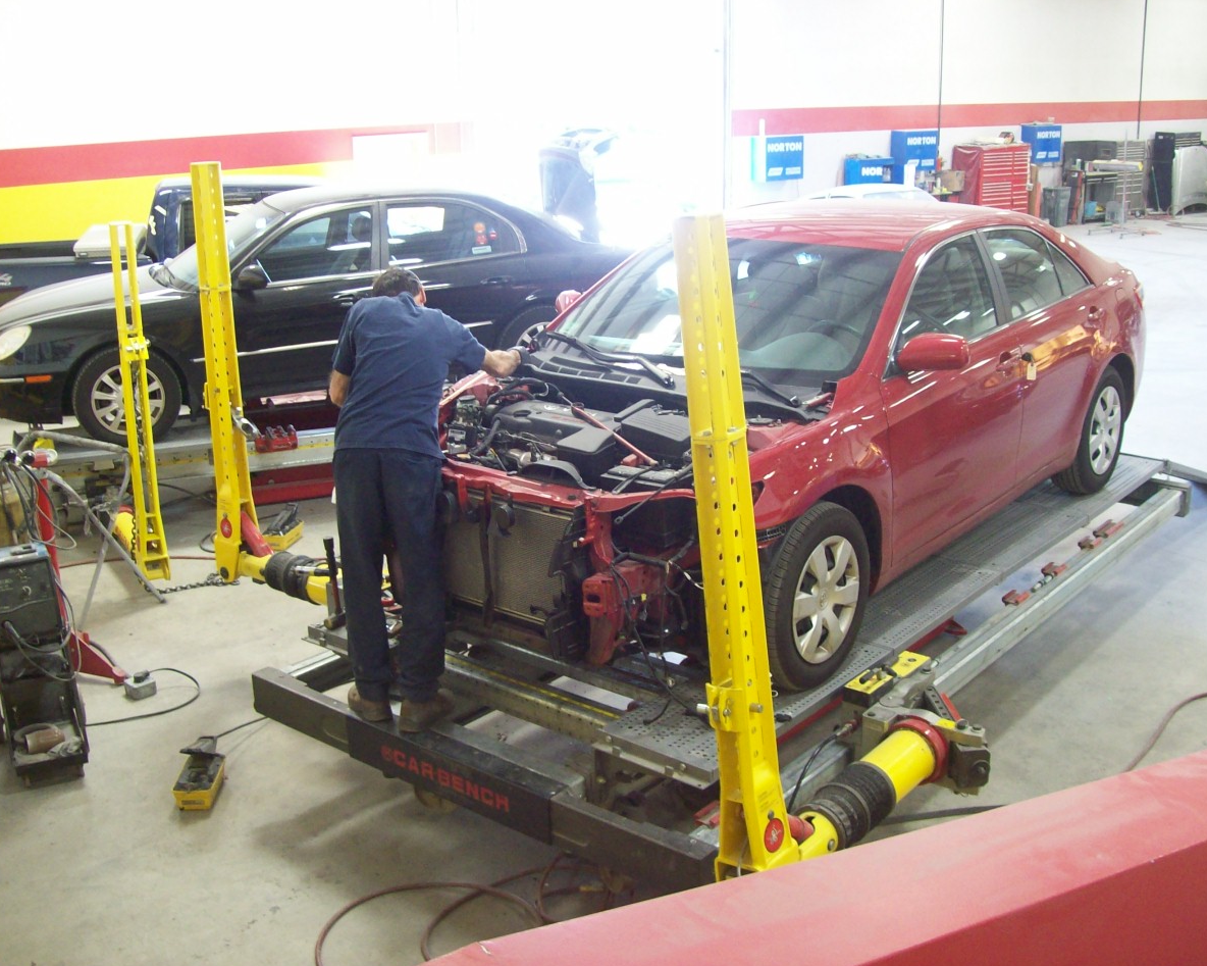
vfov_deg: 39.2
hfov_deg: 47.9
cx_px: 609
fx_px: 1357
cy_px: 489
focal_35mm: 38
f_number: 2.7
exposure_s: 1/11.9
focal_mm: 6
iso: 160
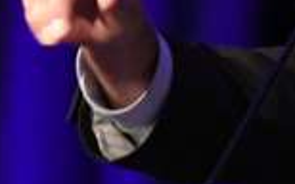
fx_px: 15321
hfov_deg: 1.1
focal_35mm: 1907
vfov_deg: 0.7
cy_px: 226
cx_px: 446
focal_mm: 160
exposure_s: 1/160
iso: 4000
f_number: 2.8
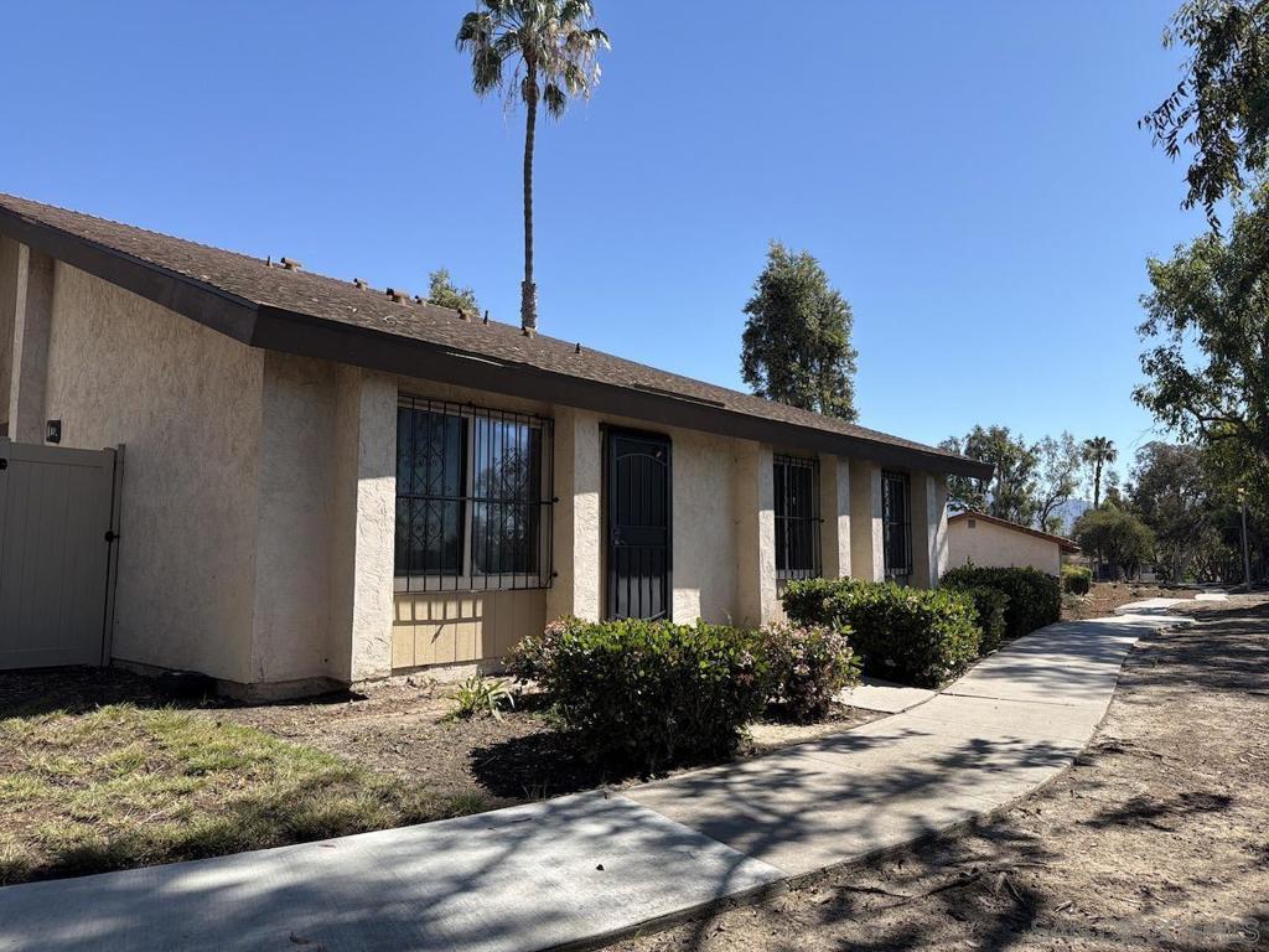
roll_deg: -0.1
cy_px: 476
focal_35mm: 24
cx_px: 634
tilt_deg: +4.8
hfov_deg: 71.6
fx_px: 880
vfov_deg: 56.8
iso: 80
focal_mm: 6.76
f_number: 1.78
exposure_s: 1/3759
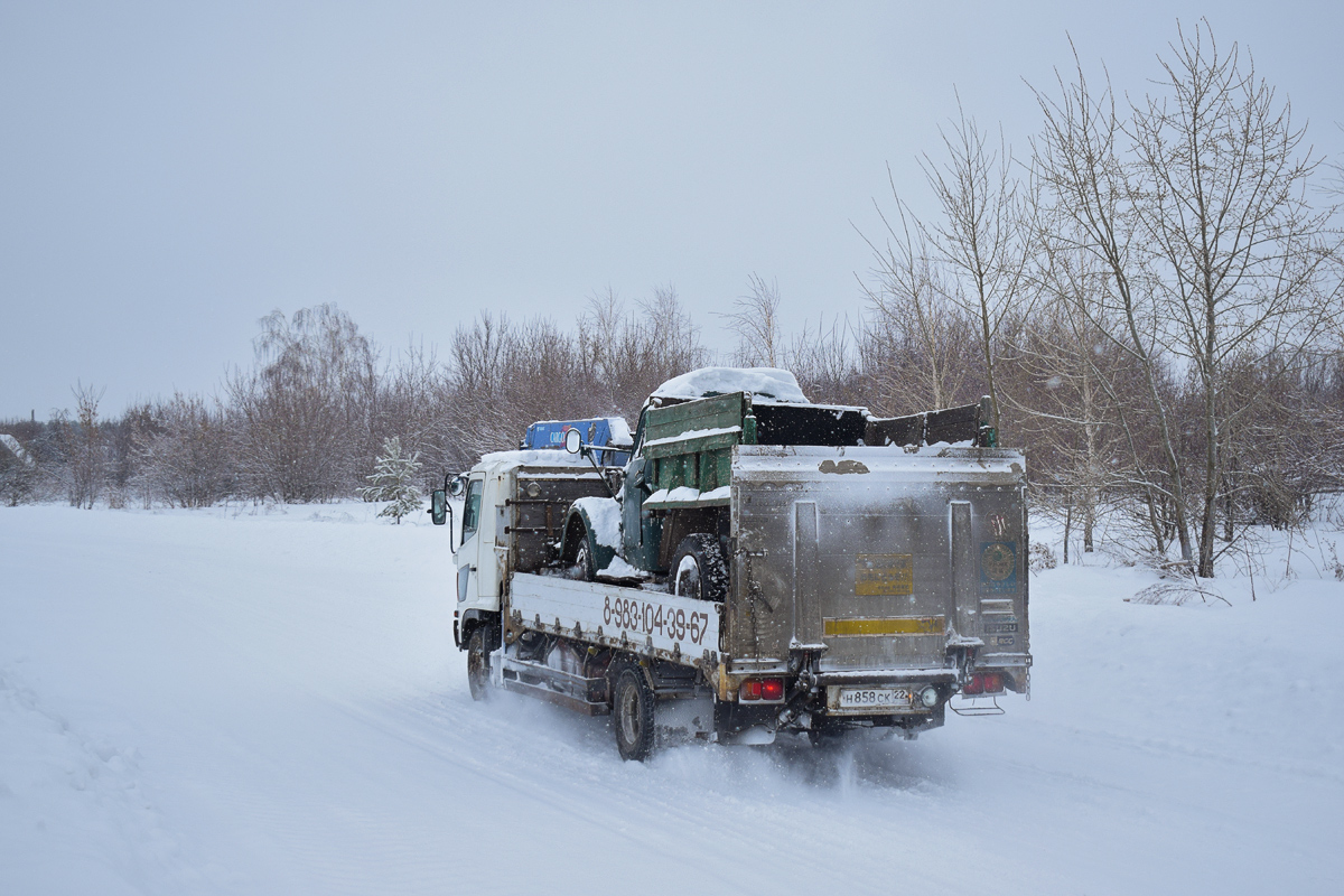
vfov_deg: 25.8
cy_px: 448
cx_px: 672
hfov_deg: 37.9
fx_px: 1960
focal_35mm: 52
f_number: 6.3
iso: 400
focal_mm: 35
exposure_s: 1/800
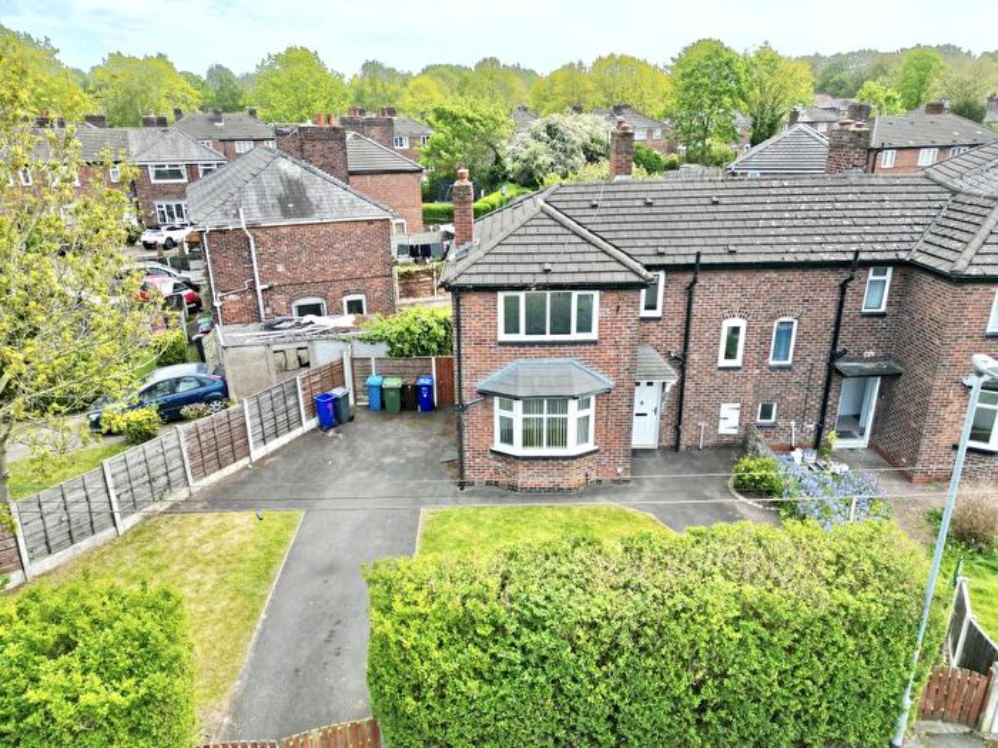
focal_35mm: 24
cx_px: 499
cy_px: 374
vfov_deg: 56.8
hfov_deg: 71.6
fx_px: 692
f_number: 1.7
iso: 150
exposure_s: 1/1500
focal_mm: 6.72
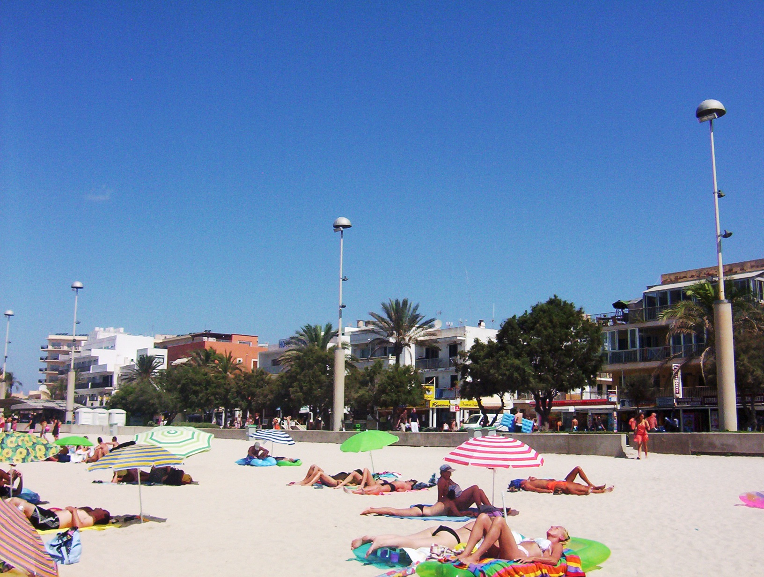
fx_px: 796
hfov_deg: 51.2
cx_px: 382
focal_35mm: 36
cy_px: 288
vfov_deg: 39.8
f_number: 5.24
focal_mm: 5.54
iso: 100
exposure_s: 1/1701
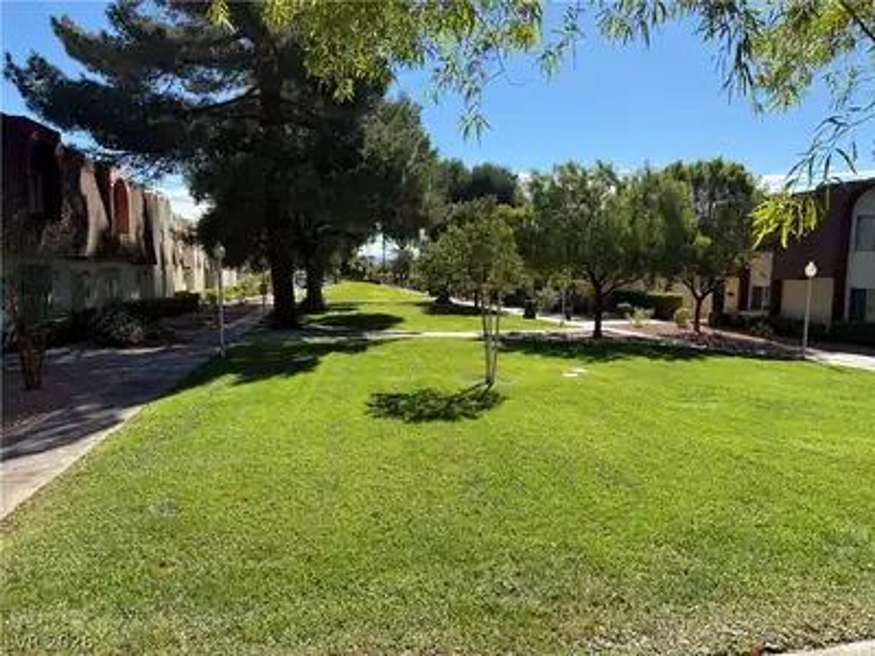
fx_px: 607
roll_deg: -0.2
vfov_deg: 56.8
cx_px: 438
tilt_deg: -5.1
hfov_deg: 71.6
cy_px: 328
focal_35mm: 24
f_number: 1.78
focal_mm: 6.76
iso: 80
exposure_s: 1/2907
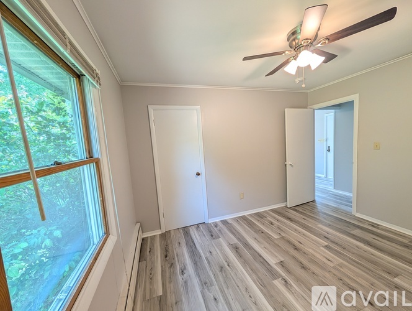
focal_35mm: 12
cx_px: 206
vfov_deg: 94.6
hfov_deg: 110.5
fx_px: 143
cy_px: 156
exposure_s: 1/90.1
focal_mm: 2.02
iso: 118
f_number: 1.7
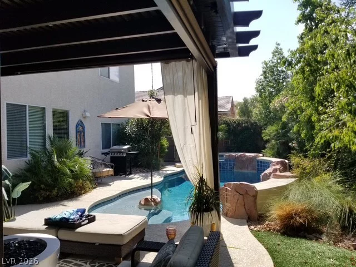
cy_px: 134
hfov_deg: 67.3
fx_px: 267
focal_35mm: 26
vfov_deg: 53.1
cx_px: 178
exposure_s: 1/1968
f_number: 1.7
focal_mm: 4.3
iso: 50
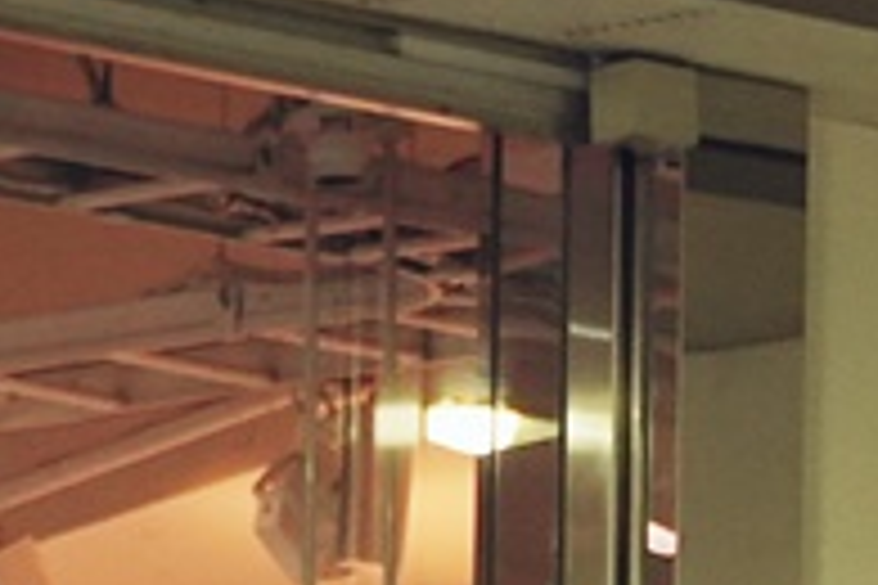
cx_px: 1860
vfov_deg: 2.5
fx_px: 13214
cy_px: 1674
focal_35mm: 542
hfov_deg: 3.8
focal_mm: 47
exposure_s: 1/160
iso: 800
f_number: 5
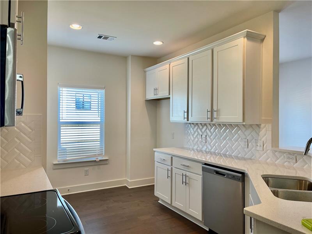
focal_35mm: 26
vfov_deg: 53.1
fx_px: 234
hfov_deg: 67.3
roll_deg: -0.4
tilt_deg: +0.2
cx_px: 156
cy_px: 117
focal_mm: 5.1
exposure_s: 1/120
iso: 80
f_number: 1.6
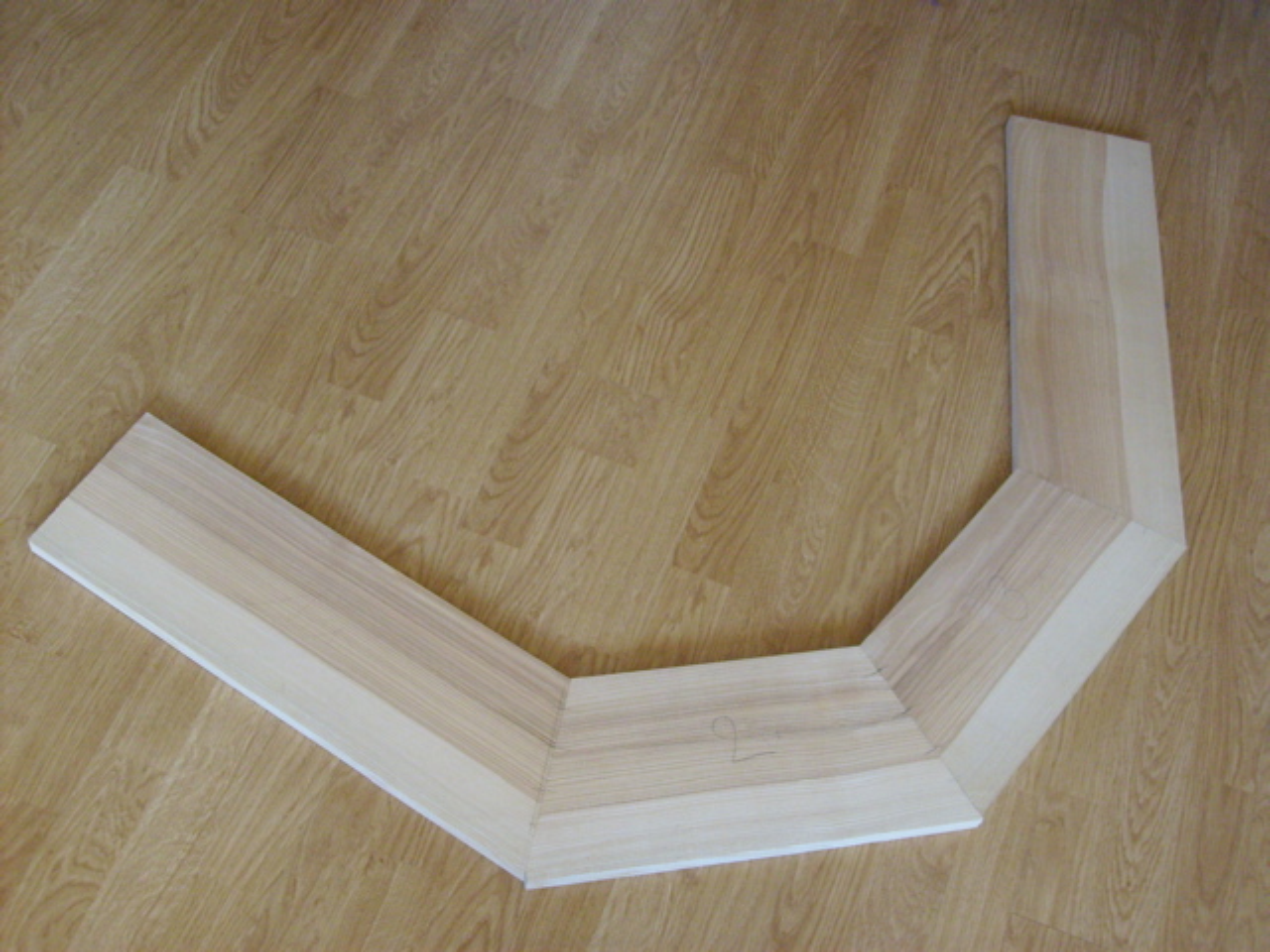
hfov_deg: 43.9
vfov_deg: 33.6
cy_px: 476
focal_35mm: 43
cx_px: 635
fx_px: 1578
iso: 200
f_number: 3
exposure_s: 1/45
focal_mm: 7.2
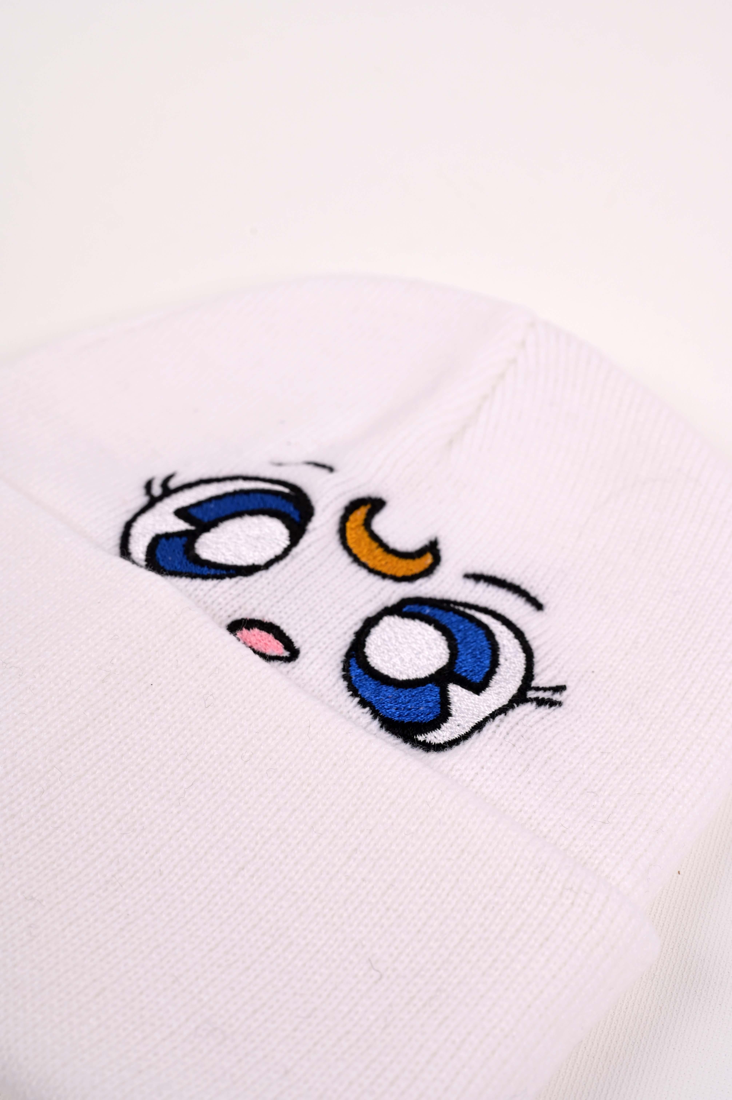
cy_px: 550
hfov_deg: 27.0
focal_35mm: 50
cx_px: 366
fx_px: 1527
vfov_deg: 39.6
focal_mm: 50
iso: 320
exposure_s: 1/100
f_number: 11
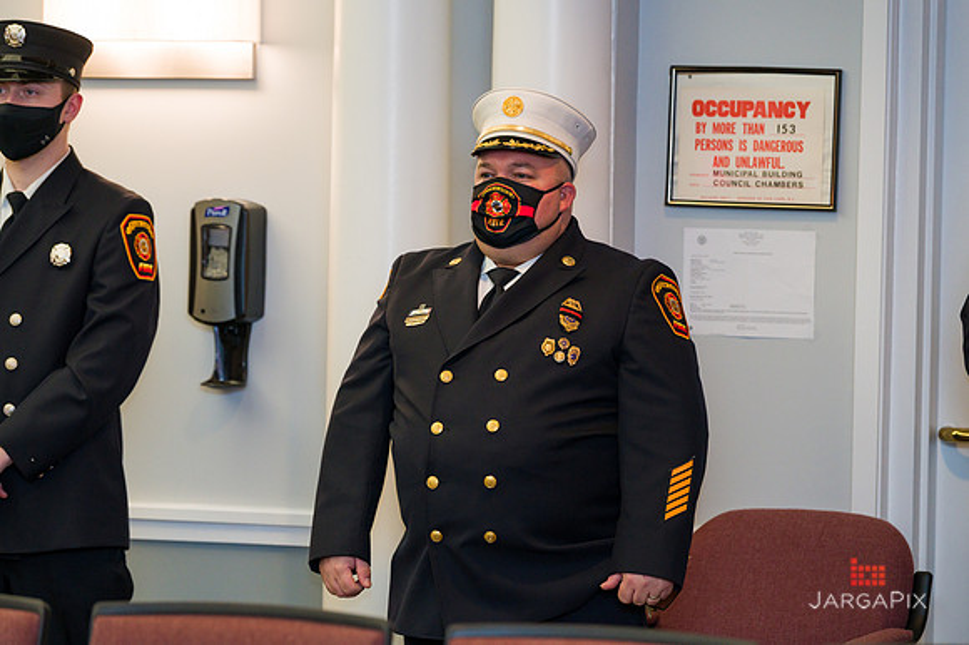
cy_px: 322
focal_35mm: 180
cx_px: 484
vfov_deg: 7.6
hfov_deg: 11.4
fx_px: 4842
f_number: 4
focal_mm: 180
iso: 1600
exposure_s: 1/200
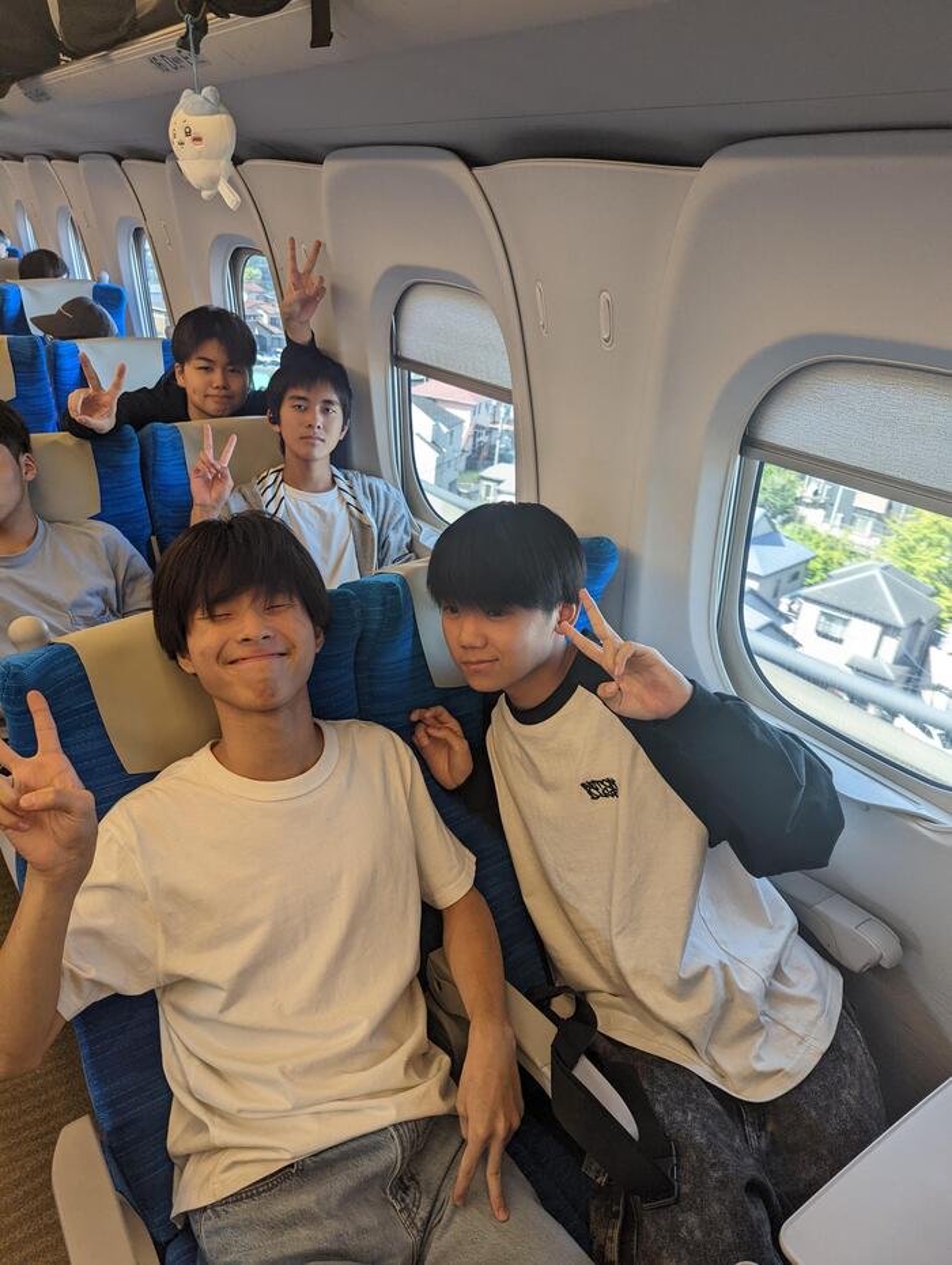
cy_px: 632
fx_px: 878
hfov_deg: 56.9
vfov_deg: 71.5
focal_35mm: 24
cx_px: 476
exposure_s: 1/235
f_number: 1.85
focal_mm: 6.81
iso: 63
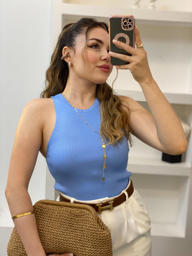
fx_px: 385
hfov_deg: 28.0
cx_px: 96
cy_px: 128
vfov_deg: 36.8
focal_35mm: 52
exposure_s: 1/100
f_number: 2
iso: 100
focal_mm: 6
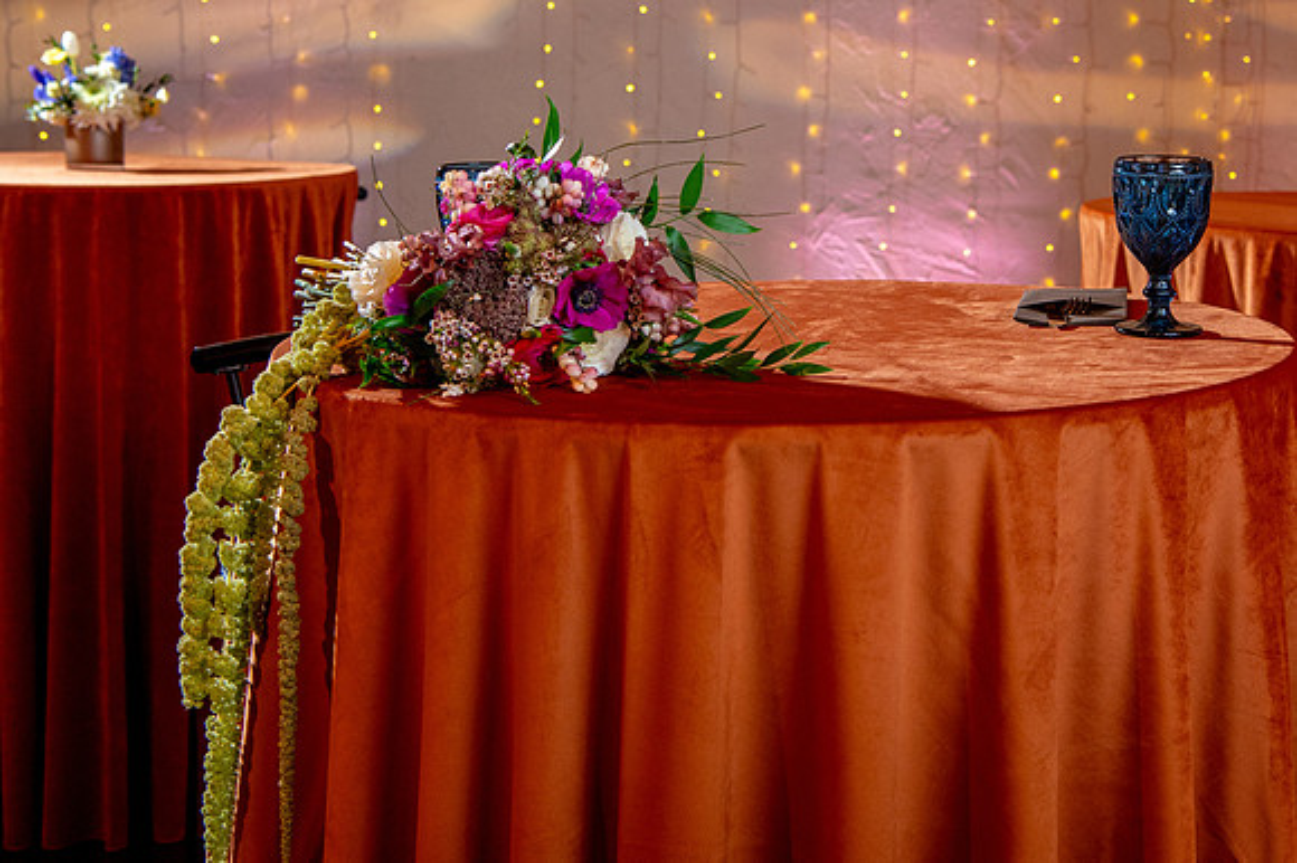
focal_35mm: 66
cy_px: 267
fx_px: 2361
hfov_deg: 30.5
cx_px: 876
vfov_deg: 20.6
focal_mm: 44
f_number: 5
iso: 2000
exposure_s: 1/125
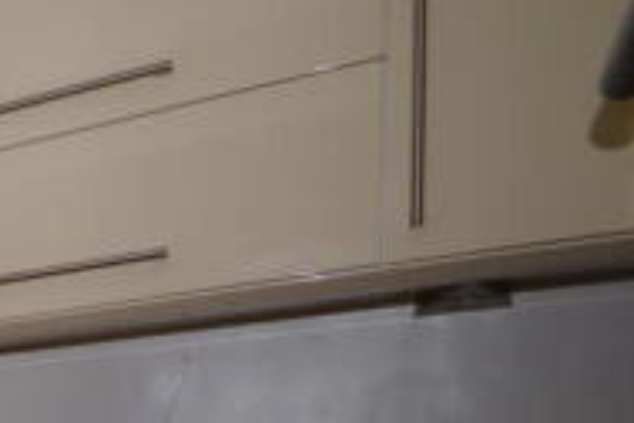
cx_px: -463
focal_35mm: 52
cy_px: 618
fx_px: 916
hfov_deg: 23.3
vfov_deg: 22.0
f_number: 4
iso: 640
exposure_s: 1/60
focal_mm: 10
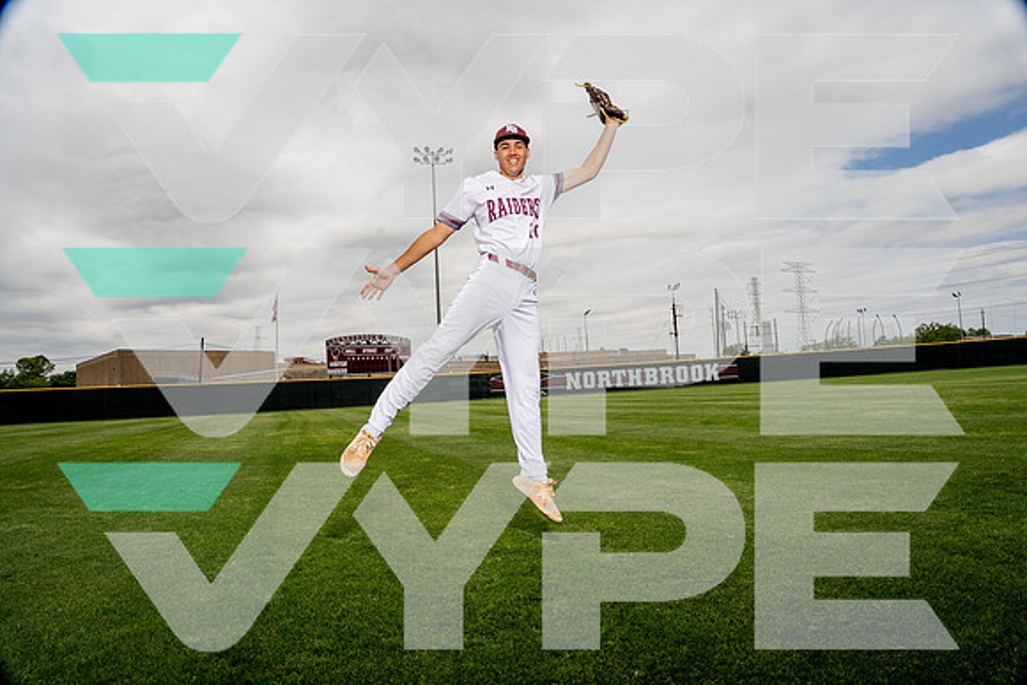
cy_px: 342
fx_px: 571
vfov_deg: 62.0
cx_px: 514
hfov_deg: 84.0
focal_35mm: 20
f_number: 11
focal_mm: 20
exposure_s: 1/800
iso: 400
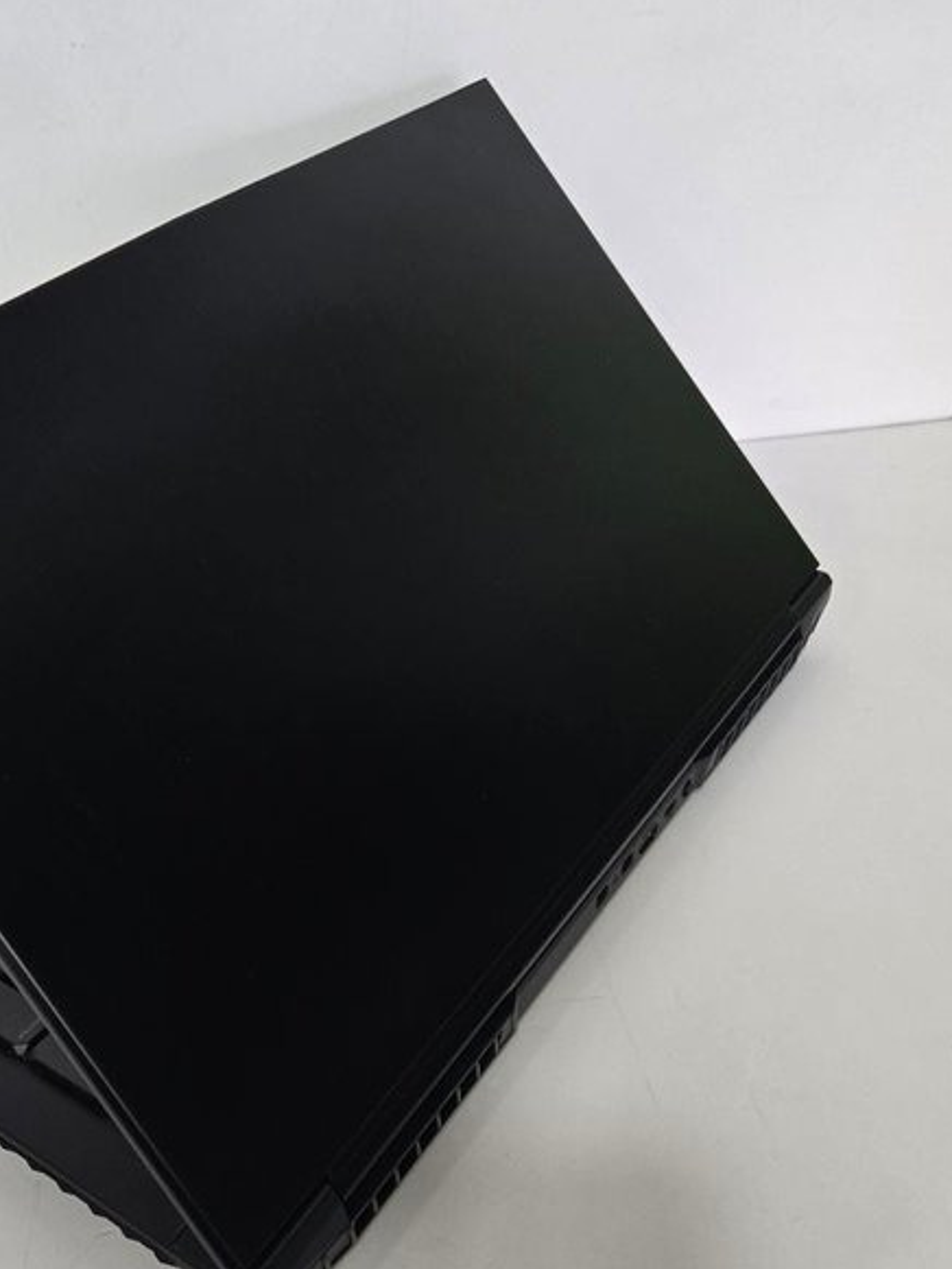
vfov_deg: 48.9
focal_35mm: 38
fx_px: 1393
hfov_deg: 36.9
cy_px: 577
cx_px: 245
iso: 320
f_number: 1.8
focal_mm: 5.4
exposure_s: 1/120
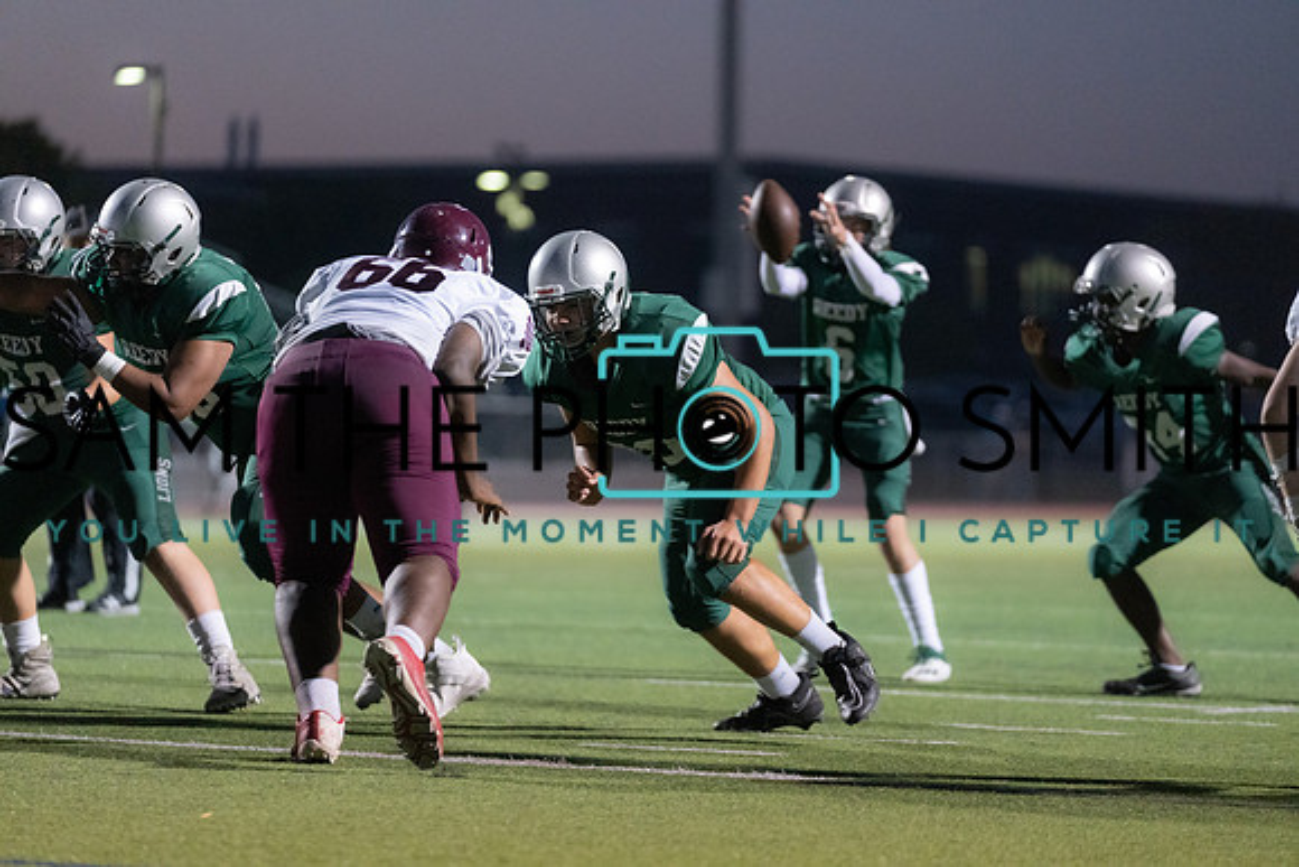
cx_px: 650
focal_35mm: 170
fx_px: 6135
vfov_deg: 8.1
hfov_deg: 12.1
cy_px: 434
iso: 6400
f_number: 2.8
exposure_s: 1/1000
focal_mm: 170
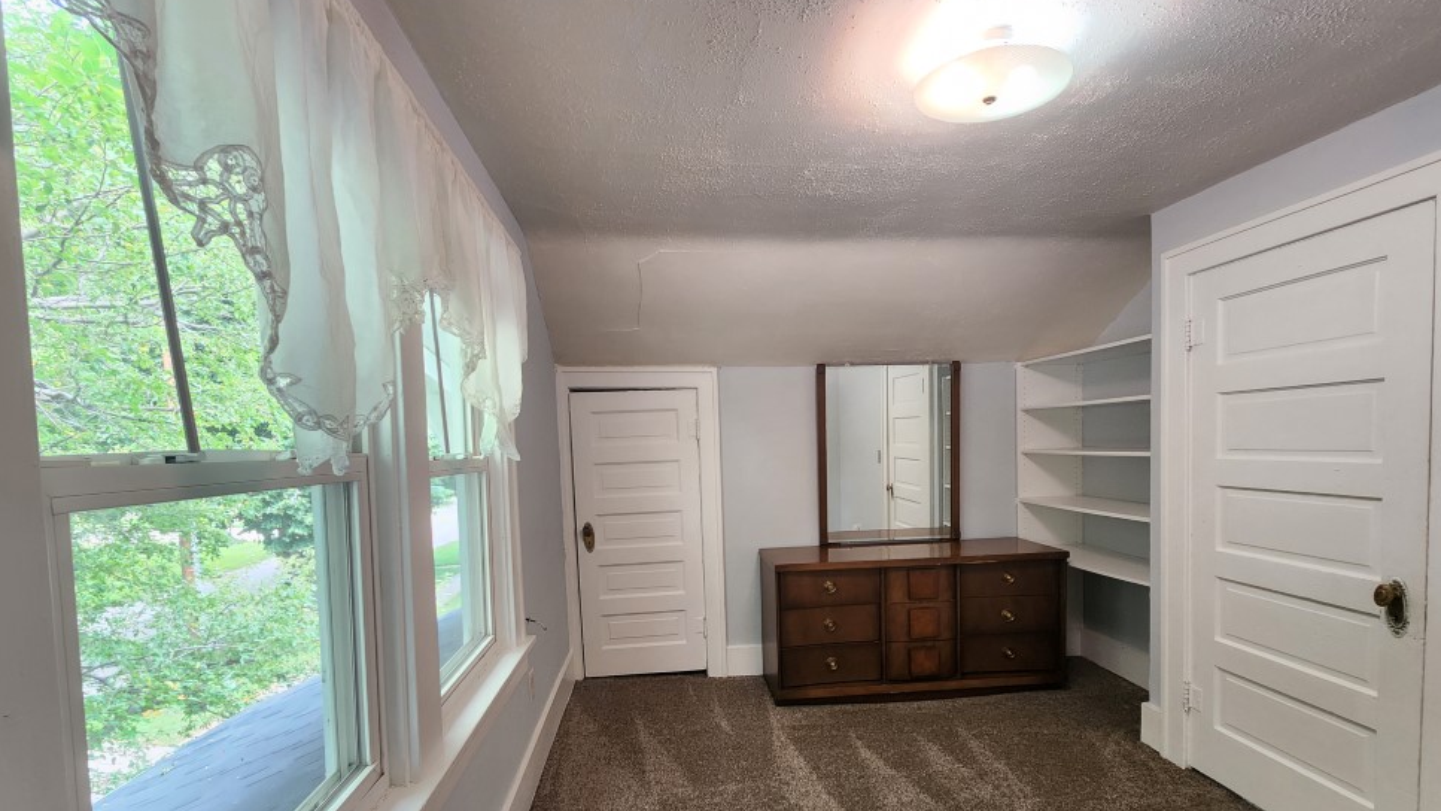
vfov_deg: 69.9
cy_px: 480
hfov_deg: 103.0
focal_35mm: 15
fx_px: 573
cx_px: 702
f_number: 2.2
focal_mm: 2.2
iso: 320
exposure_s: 1/60
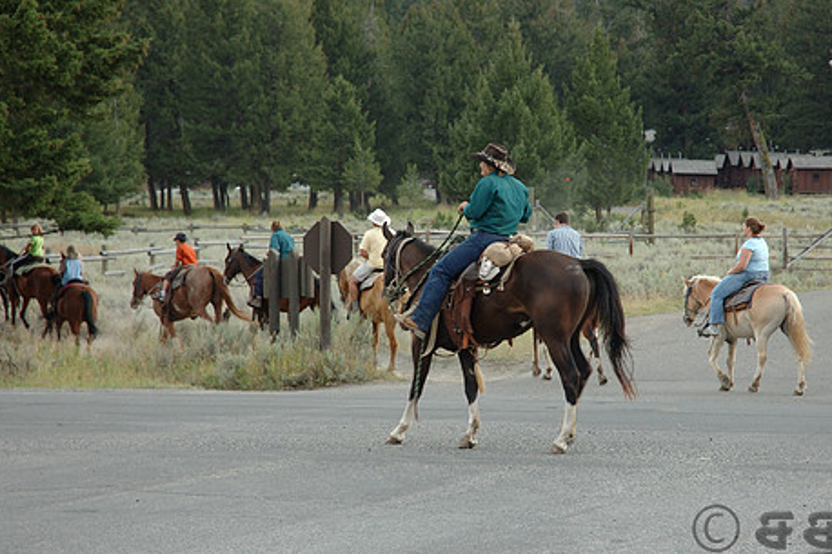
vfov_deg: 10.3
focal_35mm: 133
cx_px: 503
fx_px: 3073
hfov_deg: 15.4
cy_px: 278
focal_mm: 70
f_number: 5
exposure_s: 1/100
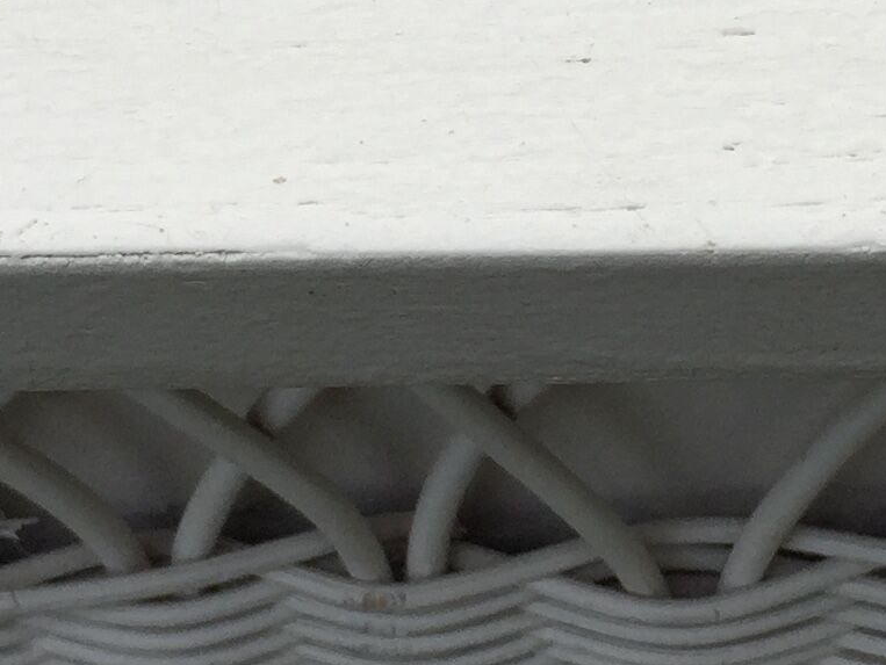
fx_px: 3175
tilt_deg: -60.0
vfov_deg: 11.9
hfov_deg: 15.7
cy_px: 193
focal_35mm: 124
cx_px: 762
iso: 32
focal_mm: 4.15
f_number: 2.2
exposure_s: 1/599
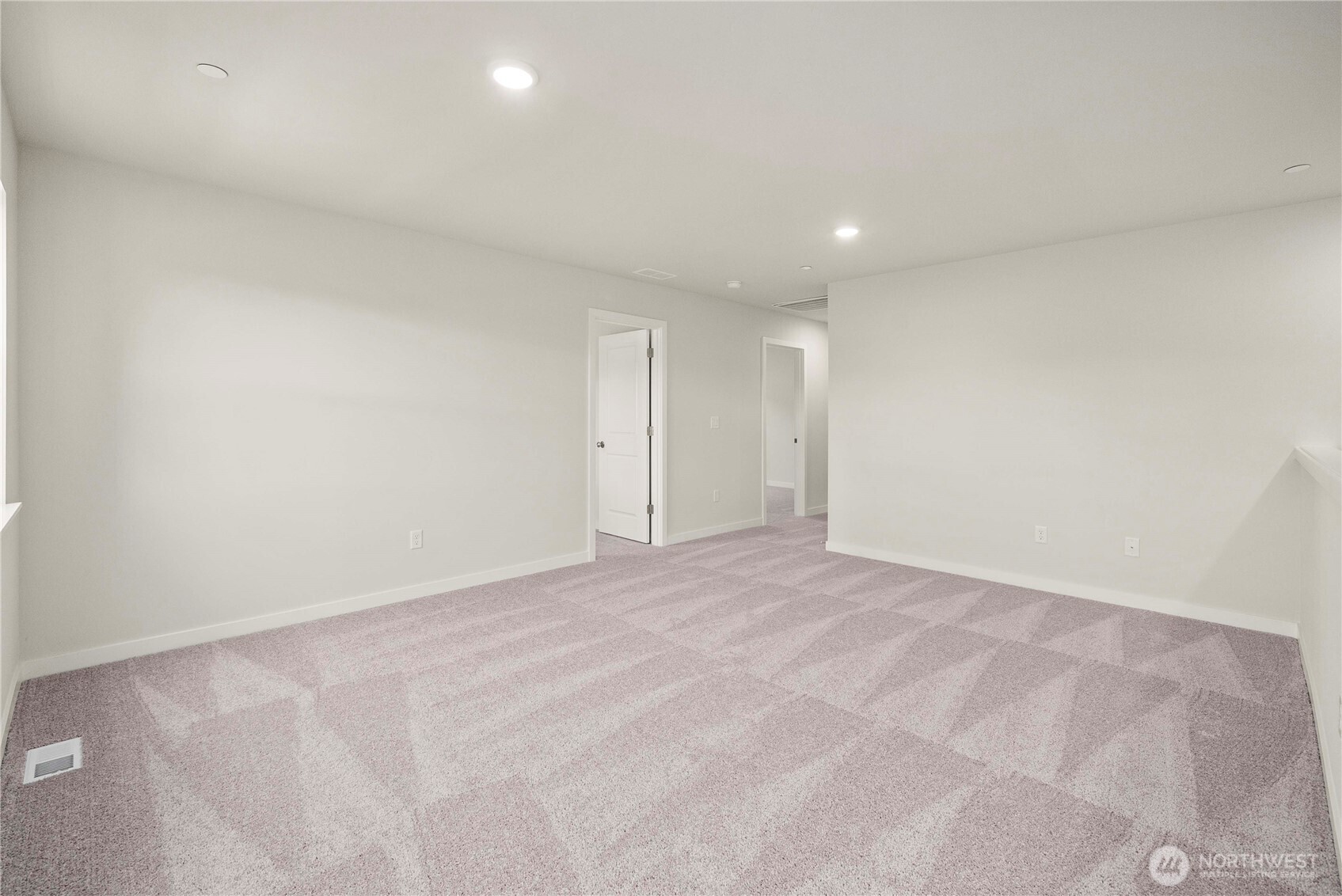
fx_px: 522
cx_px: 671
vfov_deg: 81.3
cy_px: 448
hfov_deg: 104.2
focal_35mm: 14
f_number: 7.1
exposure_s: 1/60
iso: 160
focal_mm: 14
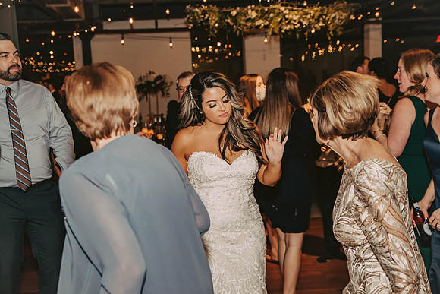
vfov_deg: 28.1
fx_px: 587
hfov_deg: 41.1
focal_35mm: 48
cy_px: 147
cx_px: 220
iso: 1250
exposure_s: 1/125
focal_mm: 48
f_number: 4
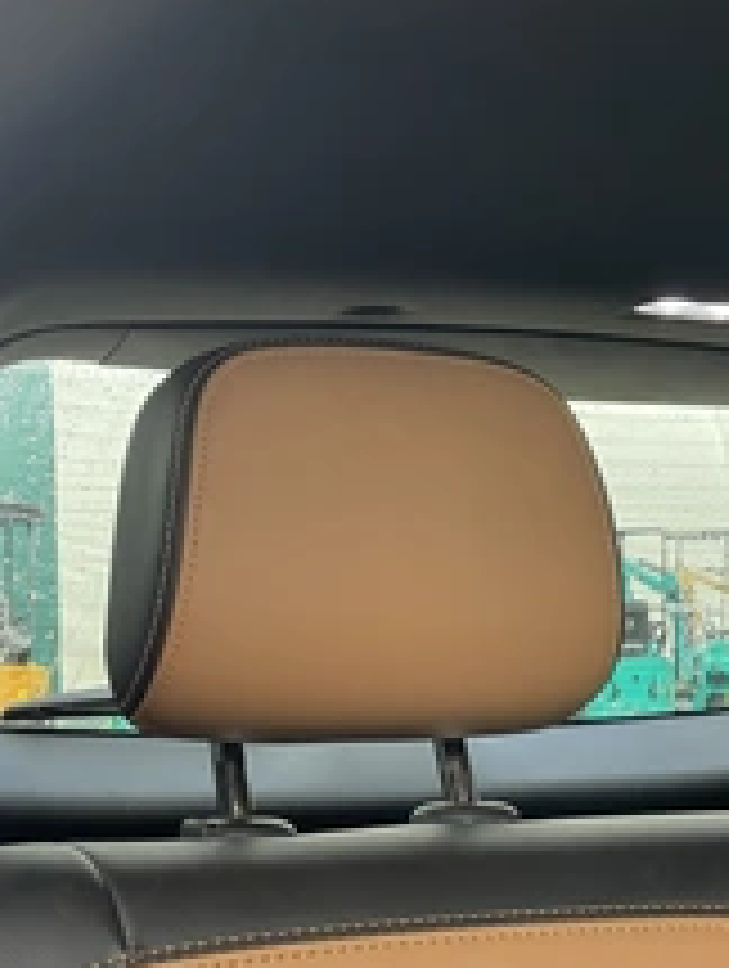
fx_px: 1456
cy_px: 594
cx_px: 342
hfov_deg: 28.1
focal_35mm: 52
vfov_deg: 36.6
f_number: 1.8
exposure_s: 1/122
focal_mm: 3
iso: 50
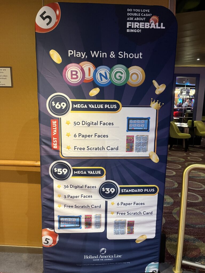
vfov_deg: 67.3
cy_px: 136
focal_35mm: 26
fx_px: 205
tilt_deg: -9.7
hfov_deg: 53.1
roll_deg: +0.5
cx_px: 102
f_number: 1.6
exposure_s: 1/41
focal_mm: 5.1
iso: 320
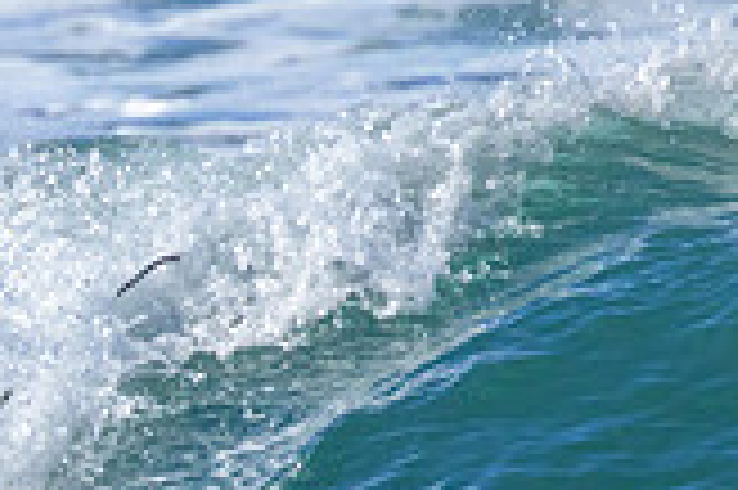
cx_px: -400
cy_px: 483
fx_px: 58079
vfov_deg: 0.5
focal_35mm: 2836
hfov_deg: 0.7
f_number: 11
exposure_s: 1/2000
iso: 3200
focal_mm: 800
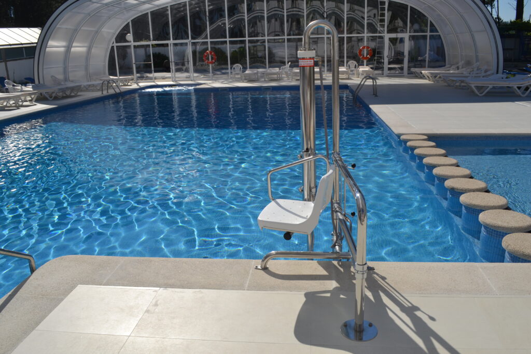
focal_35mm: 30
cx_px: 266
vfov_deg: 43.6
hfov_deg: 61.9
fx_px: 443
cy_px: 177
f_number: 9
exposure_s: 1/320
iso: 100
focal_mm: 20
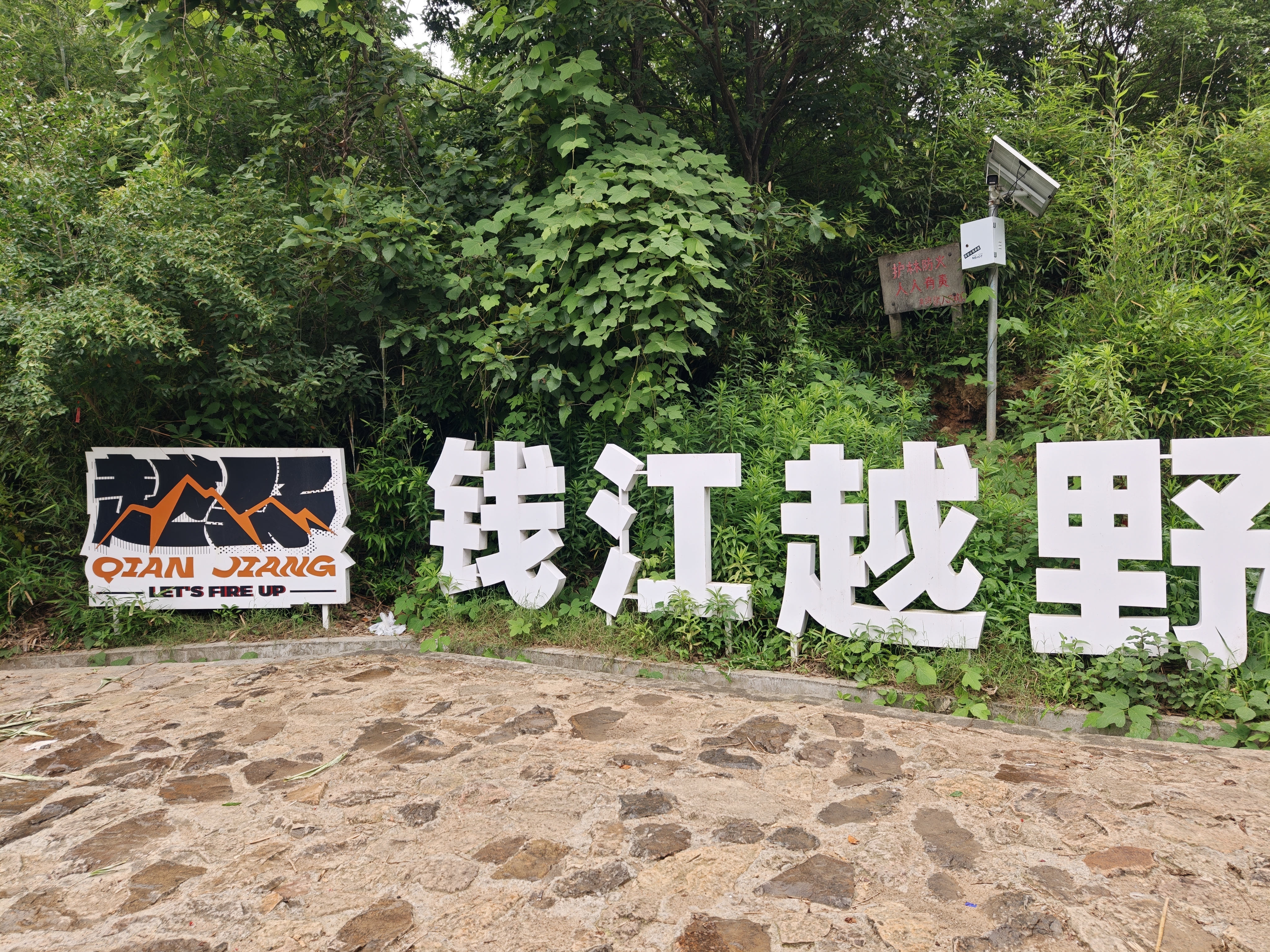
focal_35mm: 23
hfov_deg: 73.9
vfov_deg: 58.9
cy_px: 476
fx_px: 844
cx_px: 635
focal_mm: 8.67
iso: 64
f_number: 1.8
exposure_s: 1/60
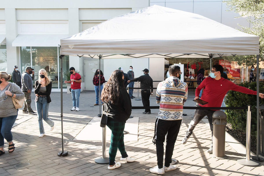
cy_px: 88
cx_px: 132
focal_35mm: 34
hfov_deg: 55.8
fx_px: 249
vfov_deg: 38.9
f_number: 6.3
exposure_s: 1/250
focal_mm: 34
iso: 400
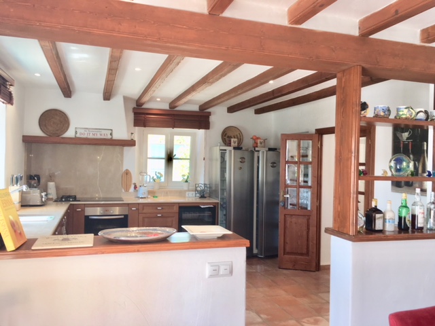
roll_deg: -1.0
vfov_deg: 48.2
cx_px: 218
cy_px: 163
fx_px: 364
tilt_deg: +3.0
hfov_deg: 61.7
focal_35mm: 29
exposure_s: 1/50
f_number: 2.2
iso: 25
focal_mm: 4.15
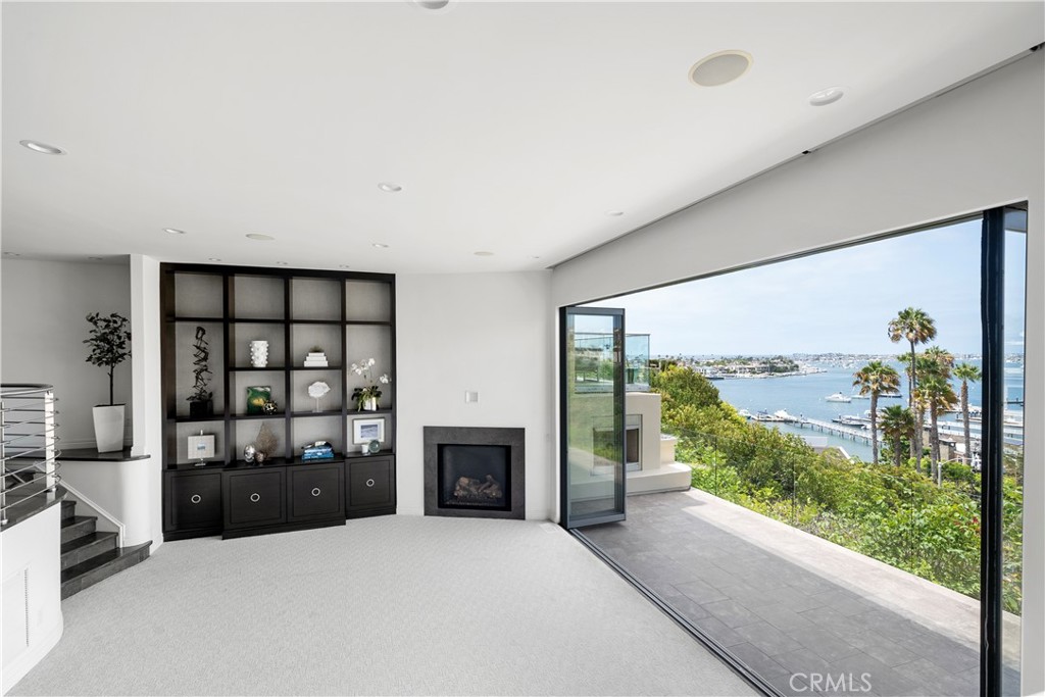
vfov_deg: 77.3
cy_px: 348
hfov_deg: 100.4
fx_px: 435
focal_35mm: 15
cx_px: 522
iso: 125
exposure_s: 1/15
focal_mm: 15
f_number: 9
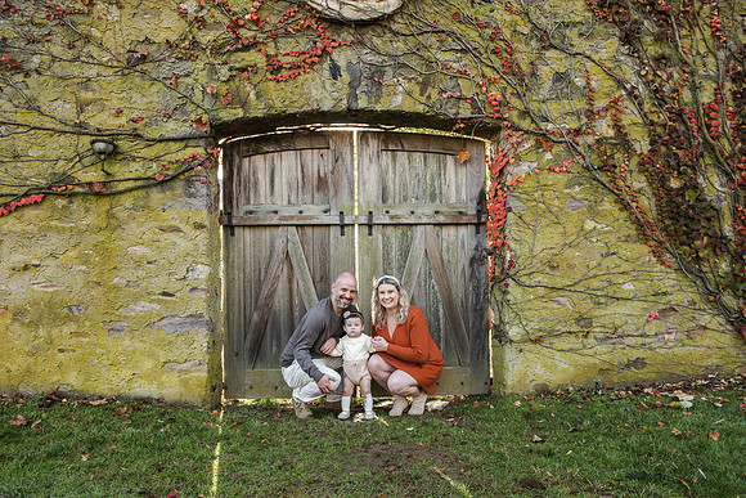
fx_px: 586
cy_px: 262
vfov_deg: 46.0
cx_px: 365
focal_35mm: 28
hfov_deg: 65.0
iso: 400
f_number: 4
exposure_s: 1/200
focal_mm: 26
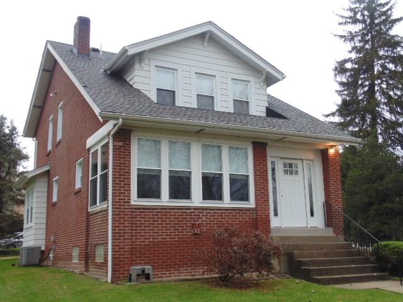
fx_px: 477
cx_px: 202
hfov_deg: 45.8
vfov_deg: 35.1
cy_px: 151
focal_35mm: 41
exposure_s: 1/30
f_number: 3.6
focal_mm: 7.4
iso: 100
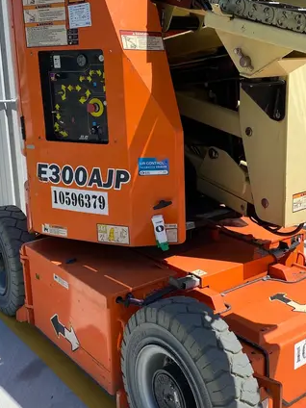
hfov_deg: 32.0
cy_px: 187
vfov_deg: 42.0
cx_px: 195
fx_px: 530
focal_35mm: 45
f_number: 1.8
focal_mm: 4.25
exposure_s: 1/2463
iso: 32
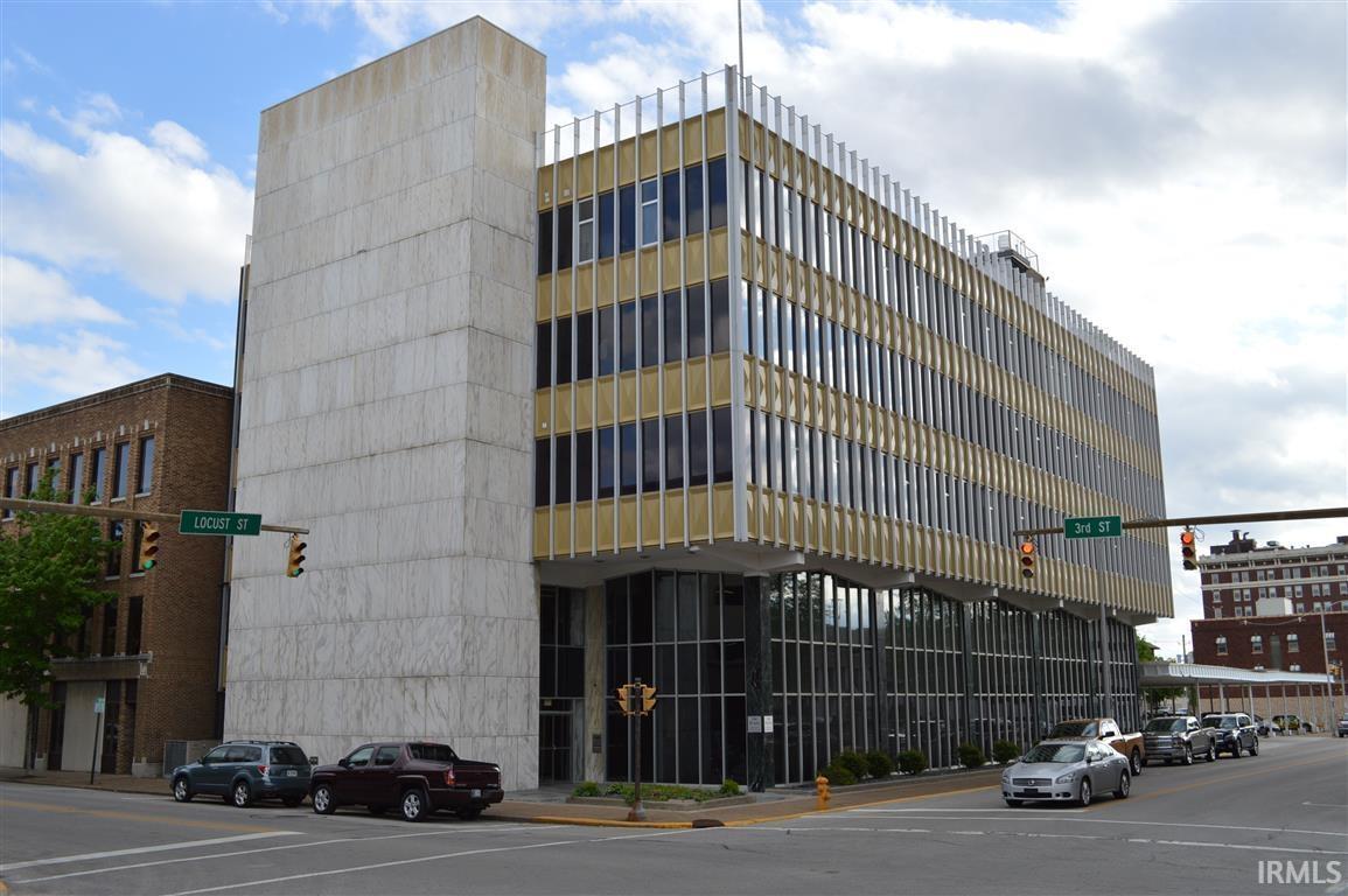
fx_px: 1235
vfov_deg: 39.9
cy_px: 448
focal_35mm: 33
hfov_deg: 57.3
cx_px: 674
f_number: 7.1
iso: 100
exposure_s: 1/200
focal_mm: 22
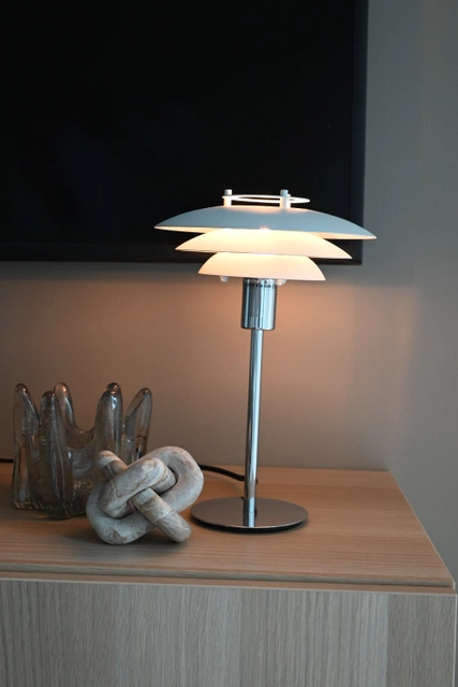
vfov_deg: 41.9
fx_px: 896
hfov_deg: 28.7
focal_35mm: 47
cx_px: 229
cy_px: 344
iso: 800
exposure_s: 1/50
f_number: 6
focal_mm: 47
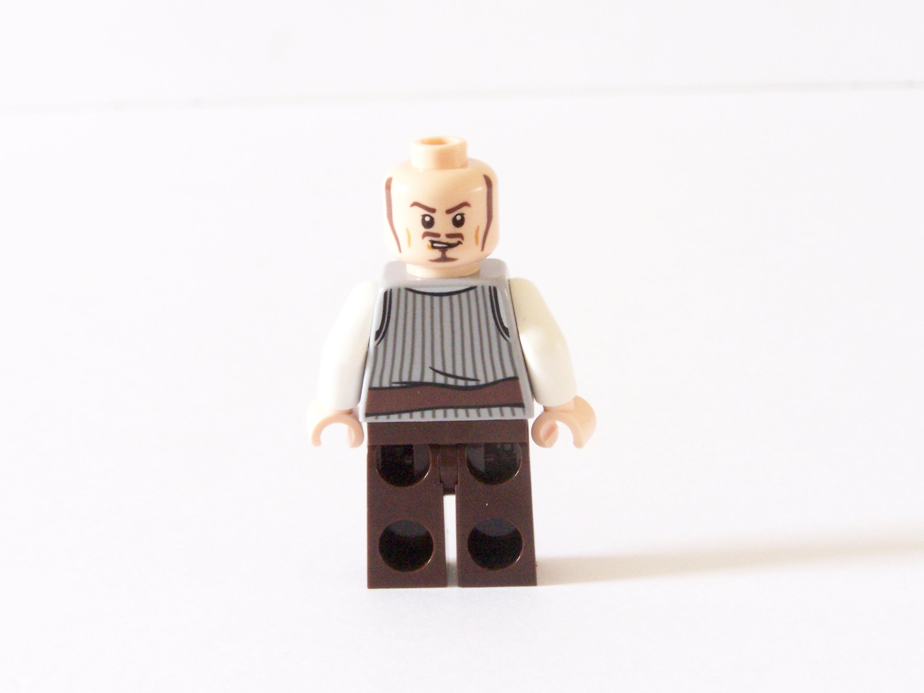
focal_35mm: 82
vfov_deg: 18.0
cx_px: 462
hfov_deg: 23.8
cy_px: 346
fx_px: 2189
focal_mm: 13.7
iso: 400
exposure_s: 1/4
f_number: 8
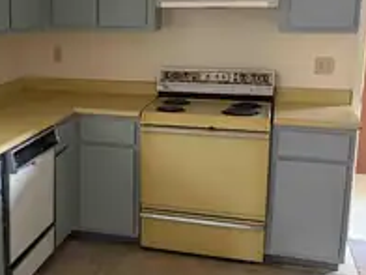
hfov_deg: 35.3
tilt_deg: -11.4
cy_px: 110
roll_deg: +0.5
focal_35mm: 53
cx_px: 86
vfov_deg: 27.5
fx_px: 560
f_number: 1.6
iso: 320
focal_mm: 5.96
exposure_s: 1/60
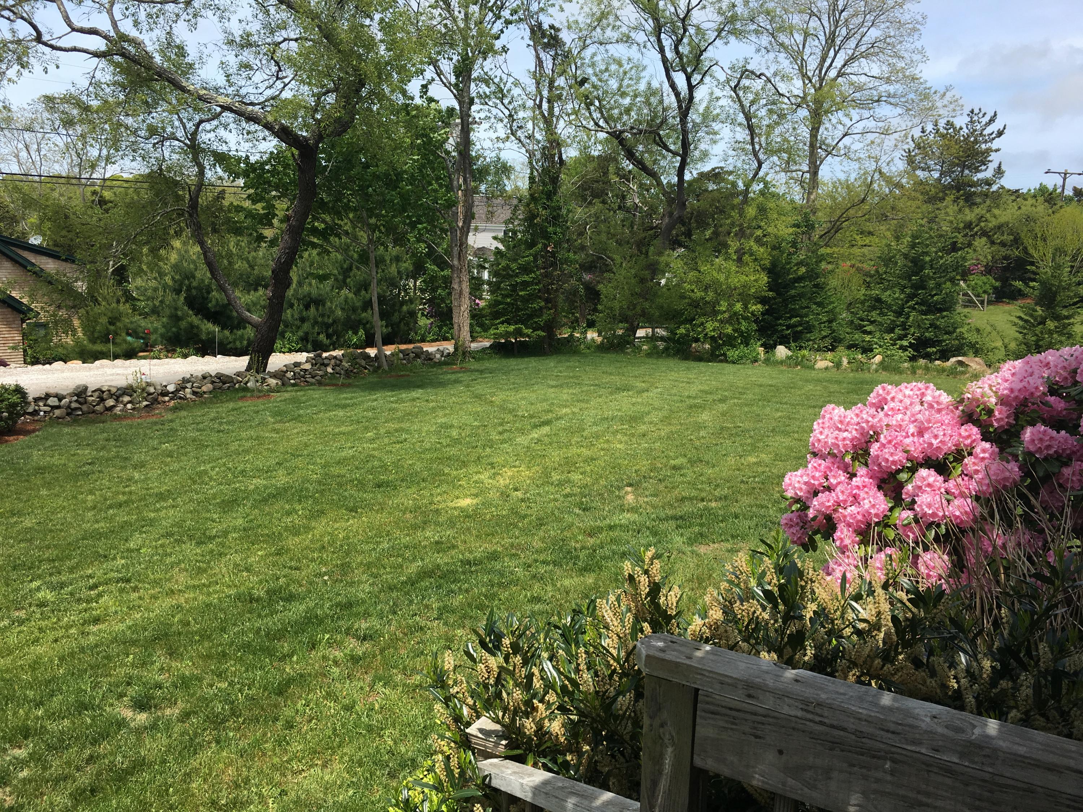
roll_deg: -1.8
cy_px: 406
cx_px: 542
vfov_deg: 48.2
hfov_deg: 61.7
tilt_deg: -10.7
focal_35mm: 29
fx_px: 907
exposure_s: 1/1241
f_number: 2.2
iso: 25
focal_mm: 4.15
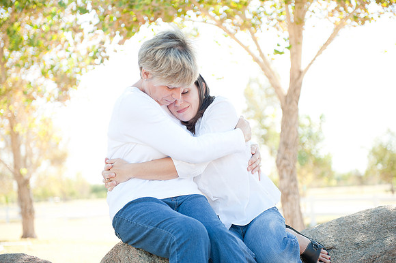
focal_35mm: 70
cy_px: 132
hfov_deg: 28.9
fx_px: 770
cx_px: 198
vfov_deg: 19.4
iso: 200
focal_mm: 70
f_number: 2.8
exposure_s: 1/320
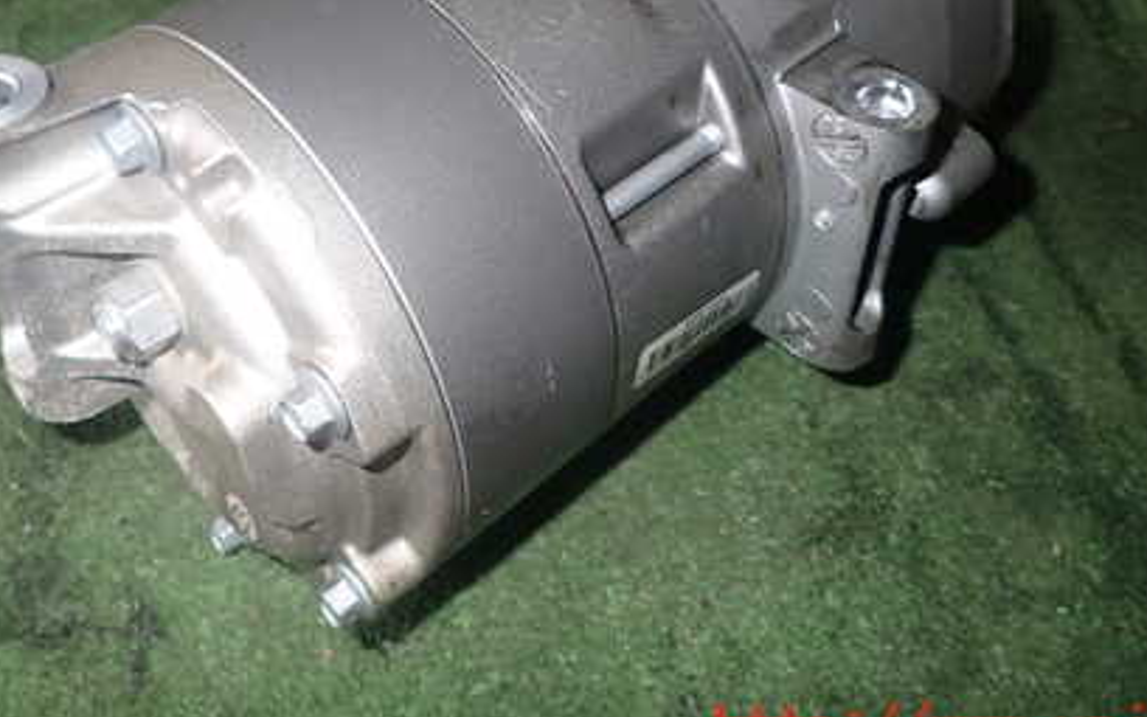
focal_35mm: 39
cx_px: 506
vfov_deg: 31.8
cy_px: 135
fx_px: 1219
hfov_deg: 50.3
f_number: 5.6
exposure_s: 1/30
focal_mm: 4.5
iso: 200
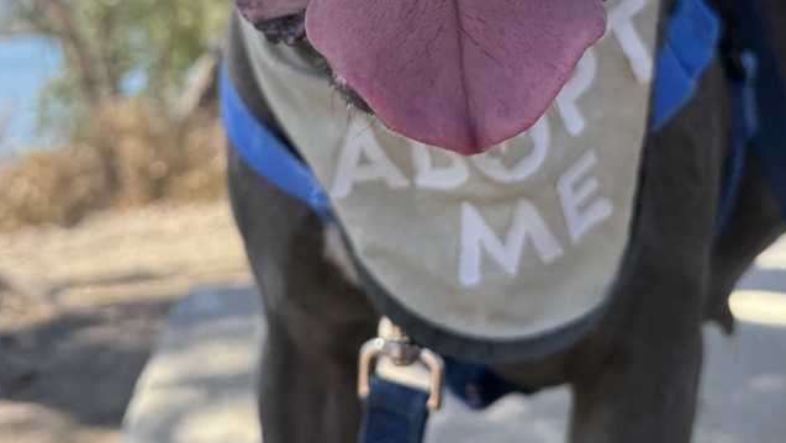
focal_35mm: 56
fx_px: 1168
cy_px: -8
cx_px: 445
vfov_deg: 20.7
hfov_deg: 37.1
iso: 100
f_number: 1.78
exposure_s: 1/1410
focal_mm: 6.76
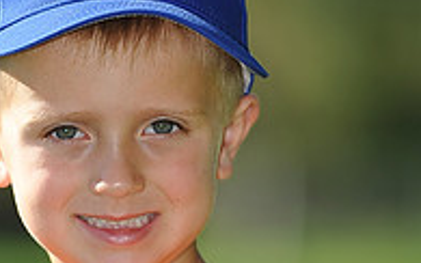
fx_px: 6955
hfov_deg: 3.5
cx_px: 52
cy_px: 321
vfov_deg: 2.2
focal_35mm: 606
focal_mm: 200
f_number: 4
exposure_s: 1/1250
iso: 200
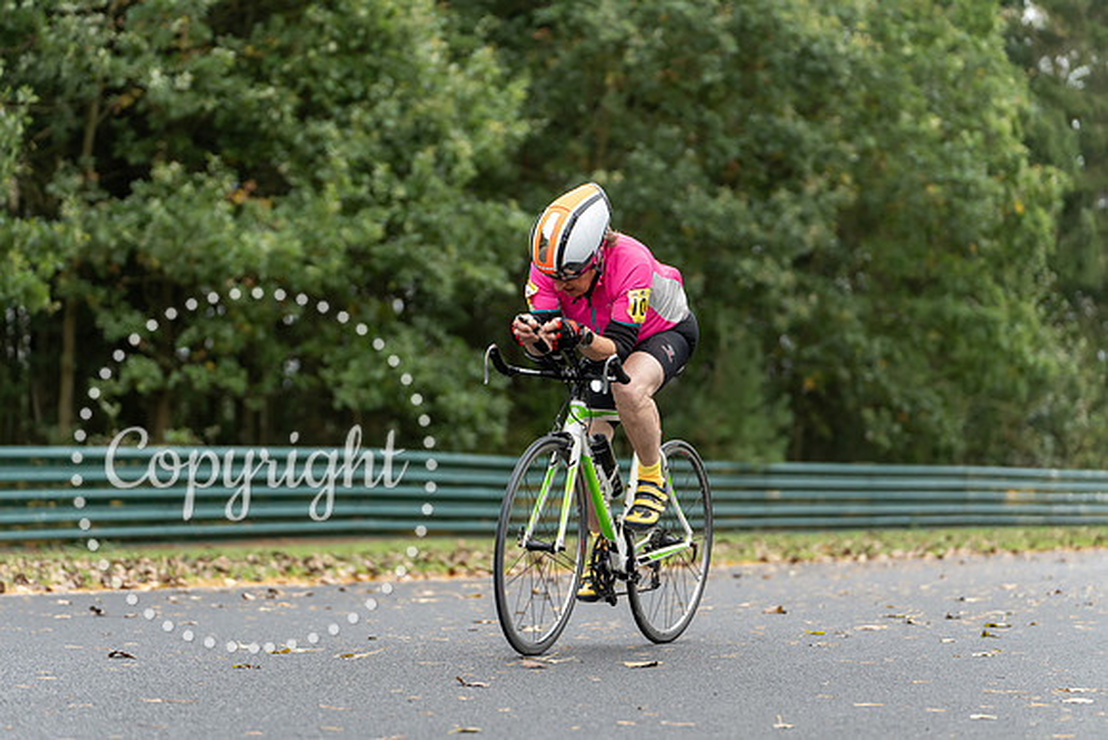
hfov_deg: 19.1
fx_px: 3294
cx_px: 554
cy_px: 370
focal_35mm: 107
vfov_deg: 12.8
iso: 1250
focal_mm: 107
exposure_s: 1/1250
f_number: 2.8
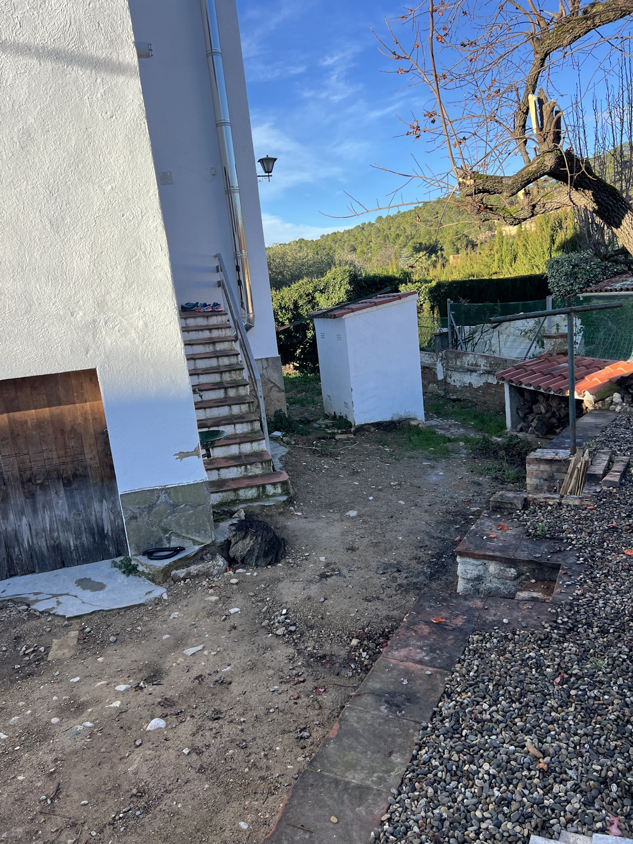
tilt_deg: -11.5
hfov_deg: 53.1
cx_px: 316
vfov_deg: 67.3
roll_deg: +6.1
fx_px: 634
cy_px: 422
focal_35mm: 26
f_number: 1.5
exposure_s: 1/1112
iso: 50
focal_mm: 5.7
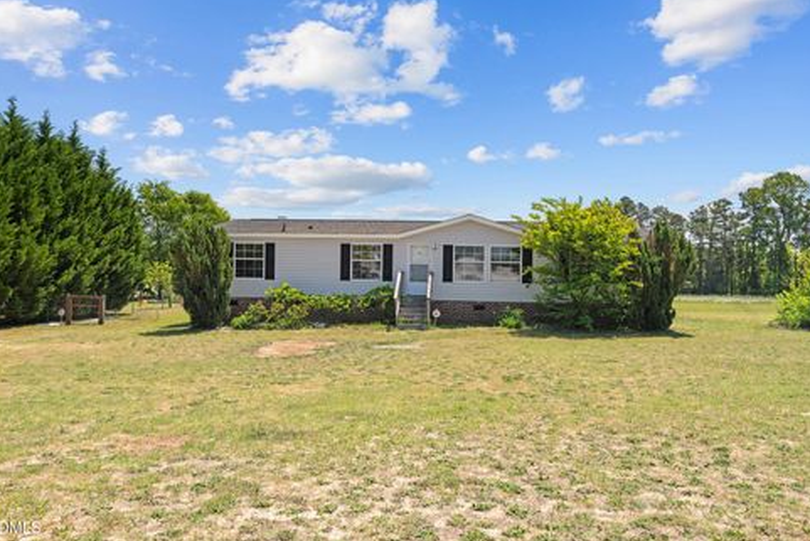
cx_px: 416
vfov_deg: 47.2
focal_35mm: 28
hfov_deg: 66.4
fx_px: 619
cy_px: 272
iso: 320
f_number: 8
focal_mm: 26.5
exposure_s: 1/400
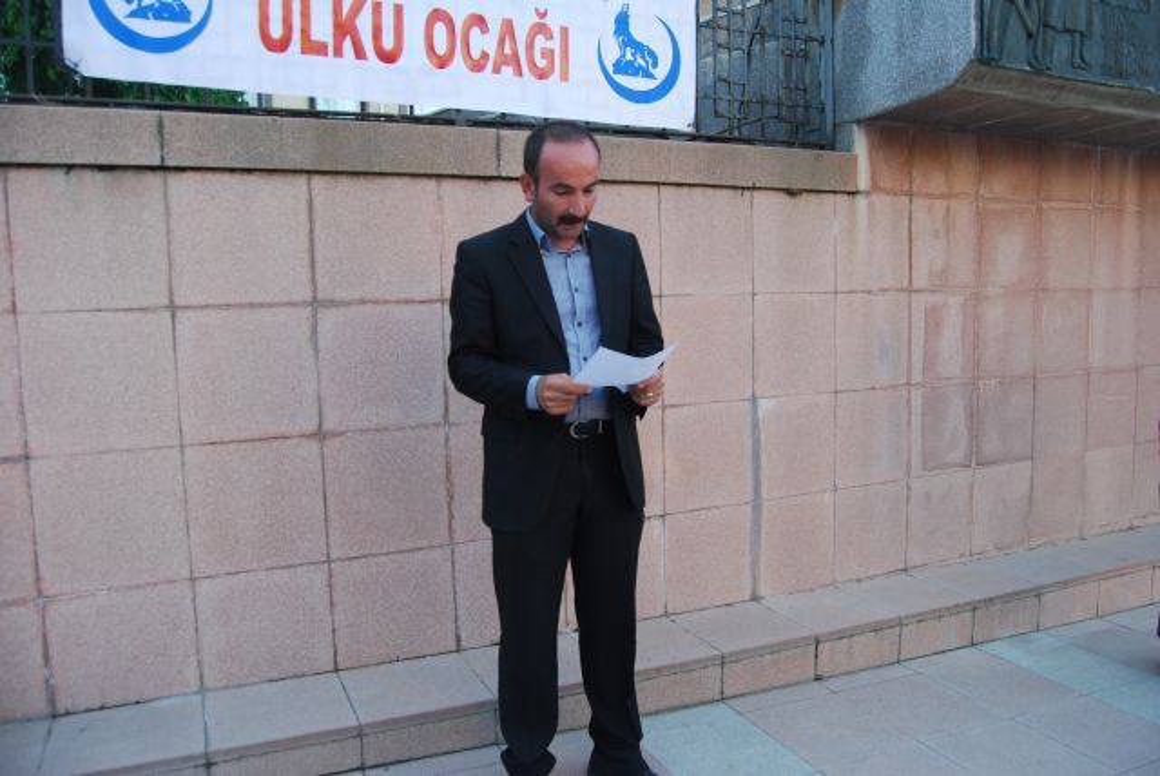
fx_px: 871
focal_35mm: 27
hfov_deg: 67.3
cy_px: 388
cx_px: 580
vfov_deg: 48.0
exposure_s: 1/100
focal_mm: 18
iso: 200
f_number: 5
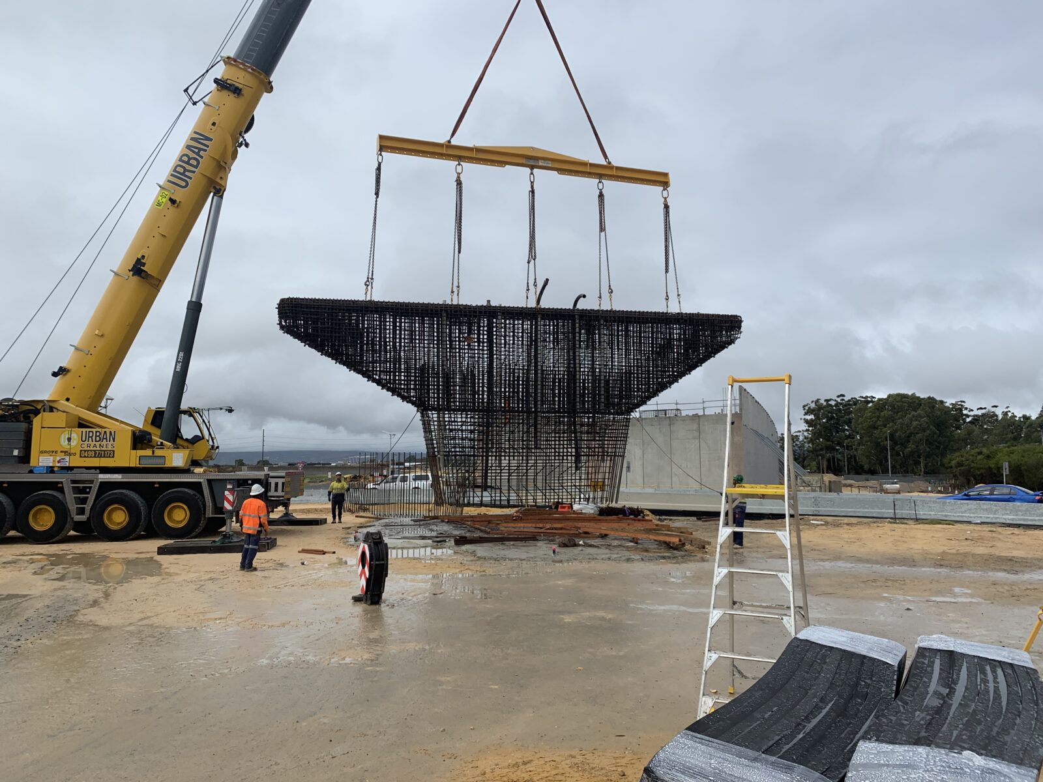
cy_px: 391
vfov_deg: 53.1
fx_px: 783
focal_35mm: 26
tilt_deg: +6.3
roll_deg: +0.8
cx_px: 522
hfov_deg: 67.3
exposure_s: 1/3521
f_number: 1.8
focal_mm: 4.25
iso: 25
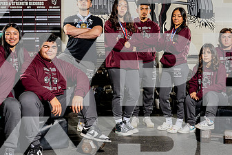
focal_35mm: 43
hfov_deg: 45.4
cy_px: 70
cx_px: 107
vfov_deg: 31.2
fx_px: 277
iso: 400
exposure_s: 1/250
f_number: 8
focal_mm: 25
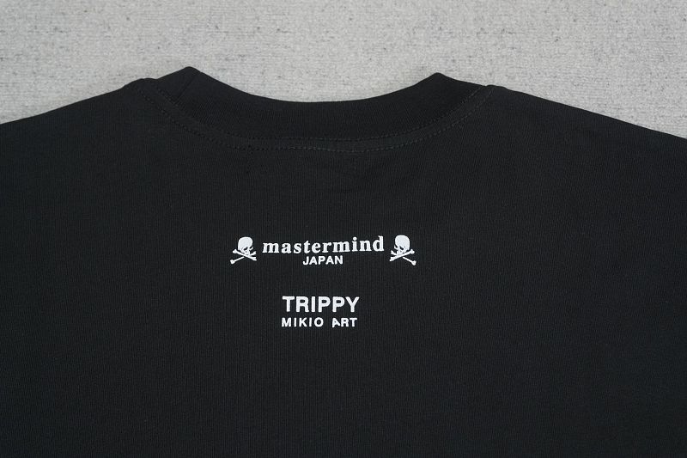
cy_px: 229
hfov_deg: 29.9
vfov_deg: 20.2
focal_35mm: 68
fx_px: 1288
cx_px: 344
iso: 1000
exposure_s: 1/160
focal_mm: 45
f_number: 8
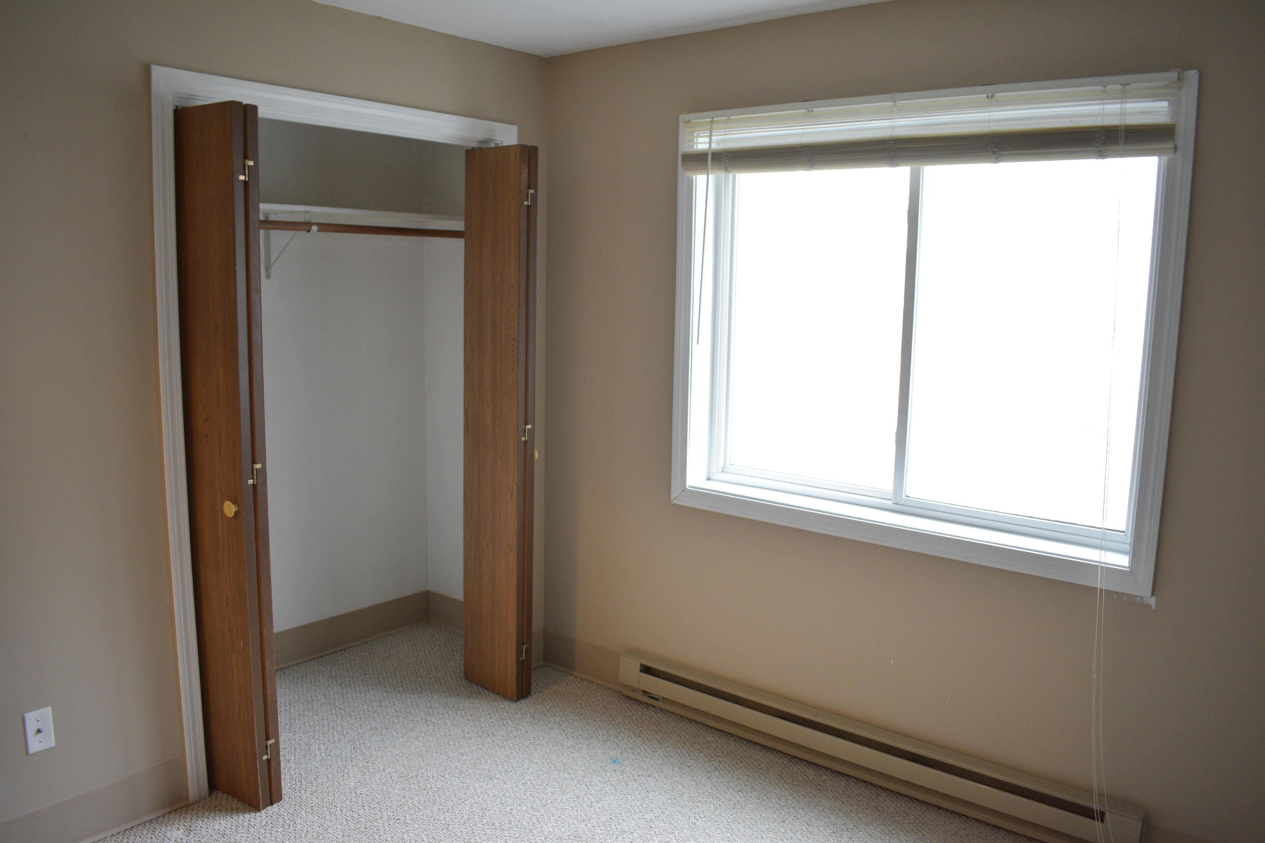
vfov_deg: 47.9
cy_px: 422
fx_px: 949
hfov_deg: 67.4
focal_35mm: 27
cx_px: 632
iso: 1100
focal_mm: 18
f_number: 3.5
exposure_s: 1/30
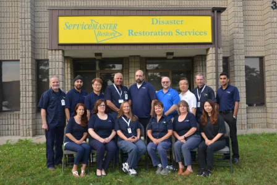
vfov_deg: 38.9
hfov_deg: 55.8
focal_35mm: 34
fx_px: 262
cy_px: 92
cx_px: 138
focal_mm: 34
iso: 400
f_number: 10
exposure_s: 1/100
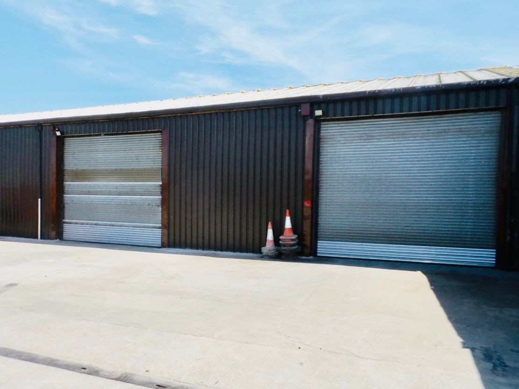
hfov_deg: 73.9
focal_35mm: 23
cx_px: 260
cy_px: 194
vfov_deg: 58.9
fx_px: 345
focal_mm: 4.1
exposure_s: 1/1250
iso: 100
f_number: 3.5
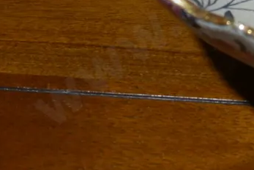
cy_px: -108
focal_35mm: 135
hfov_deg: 14.5
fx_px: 953
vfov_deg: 9.8
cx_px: 340
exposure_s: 1/60
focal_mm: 22
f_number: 4.7
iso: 250
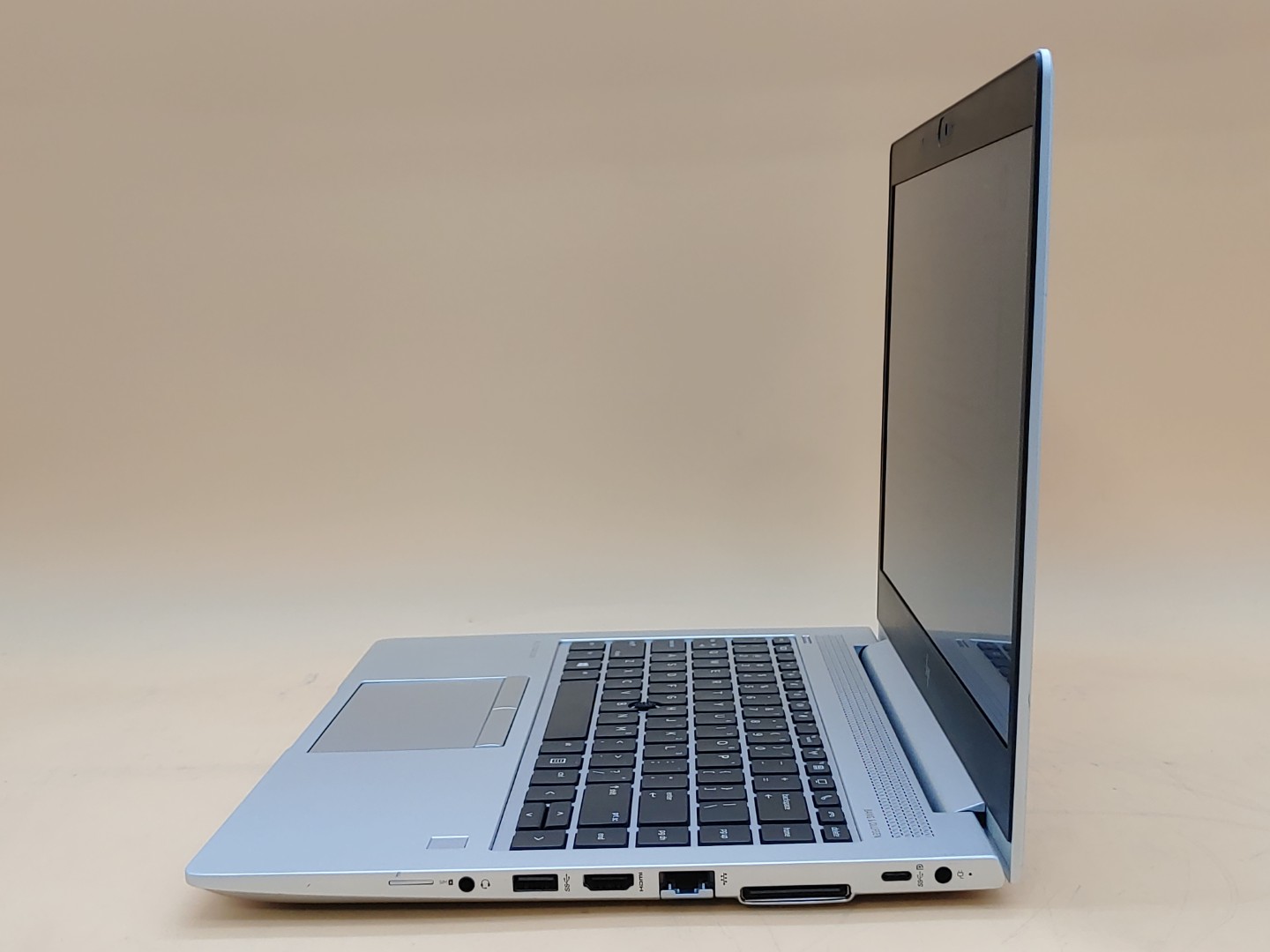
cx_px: 635
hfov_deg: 42.9
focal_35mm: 44
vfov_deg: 32.9
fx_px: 1614
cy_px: 476
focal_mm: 4.36
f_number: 1.8
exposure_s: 1/120
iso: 50
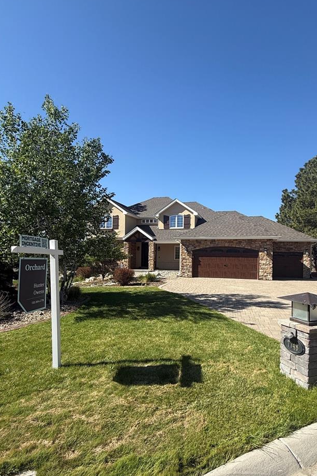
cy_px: 262
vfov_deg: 86.6
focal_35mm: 19
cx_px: 171
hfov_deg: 64.4
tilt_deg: -0.5
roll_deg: -1.4
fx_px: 251
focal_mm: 2.22
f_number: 2.2
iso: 50
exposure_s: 1/1339
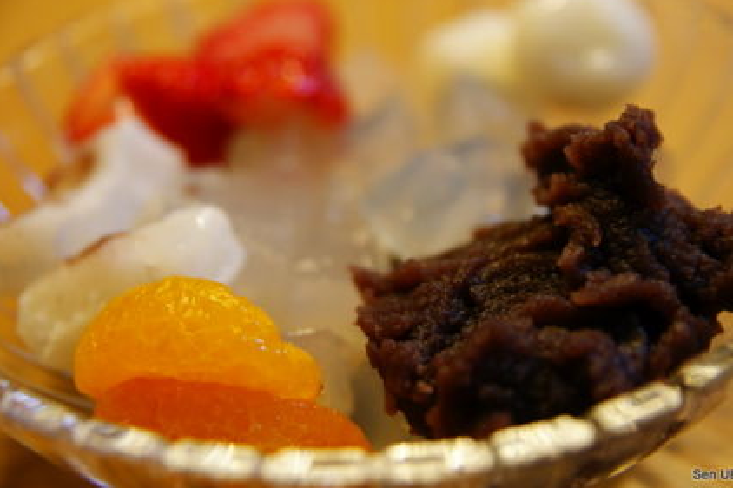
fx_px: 1628
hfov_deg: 25.4
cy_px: 238
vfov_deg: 17.0
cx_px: 387
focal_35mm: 80
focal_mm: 50
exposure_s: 1/60
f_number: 2.8
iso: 400
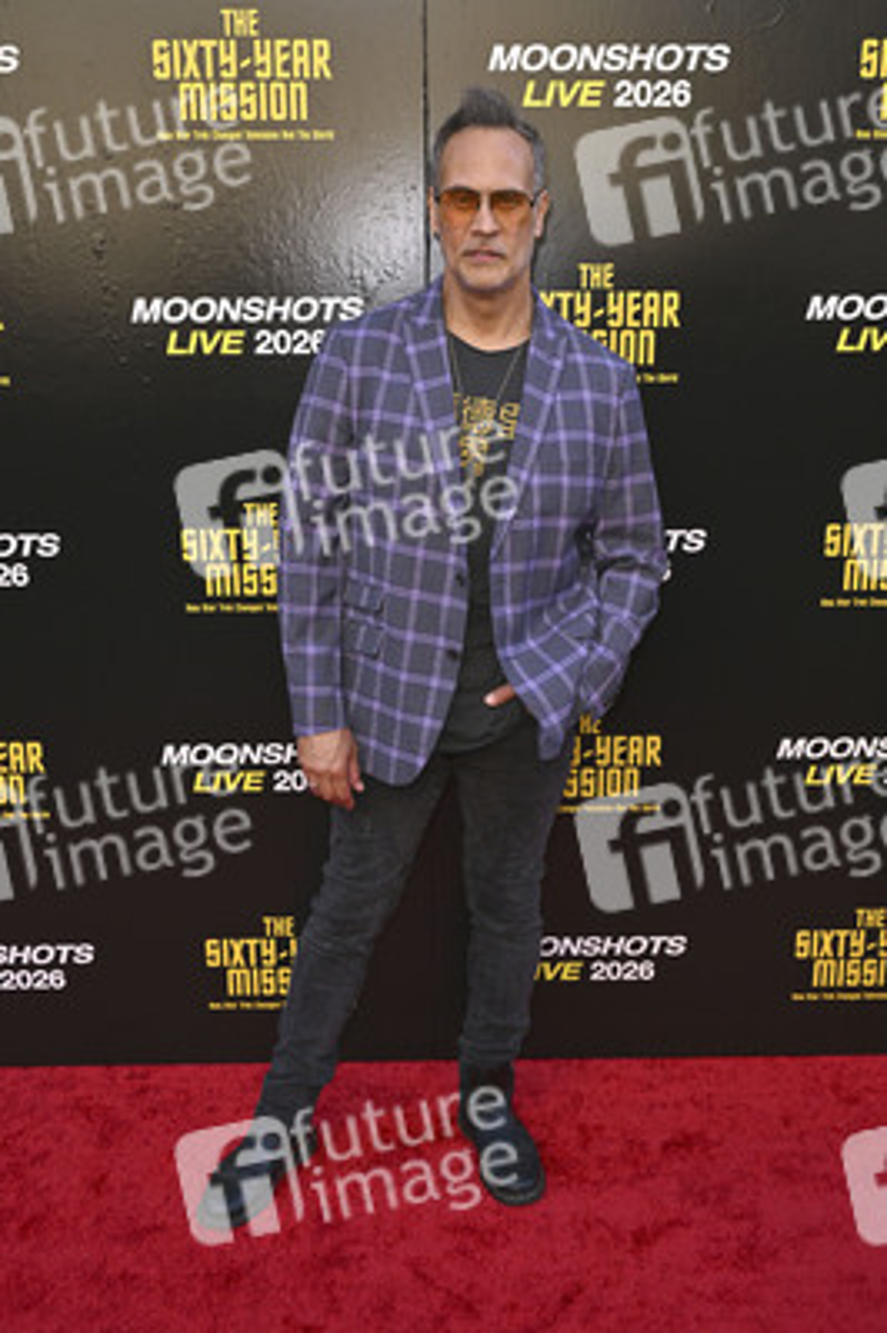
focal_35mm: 35
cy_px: 666
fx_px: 1296
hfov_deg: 37.8
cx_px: 444
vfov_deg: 54.5
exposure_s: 1/250
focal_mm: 35
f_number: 7.1
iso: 400
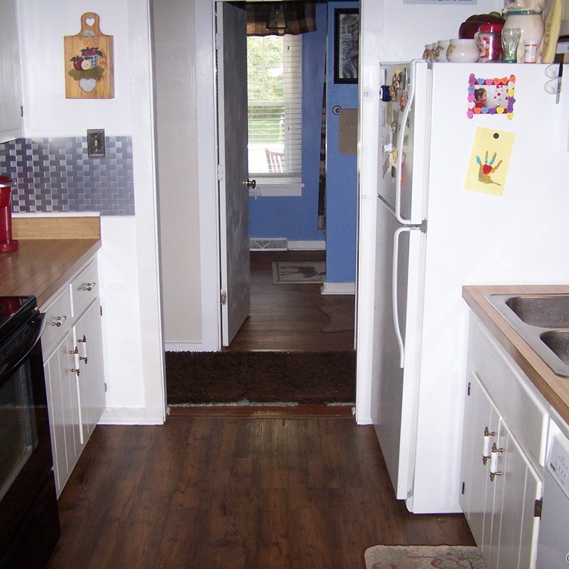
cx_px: 270
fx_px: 837
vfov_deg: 37.6
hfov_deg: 37.5
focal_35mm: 45
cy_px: 284
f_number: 2.8
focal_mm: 6.3
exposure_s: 1/60
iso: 140
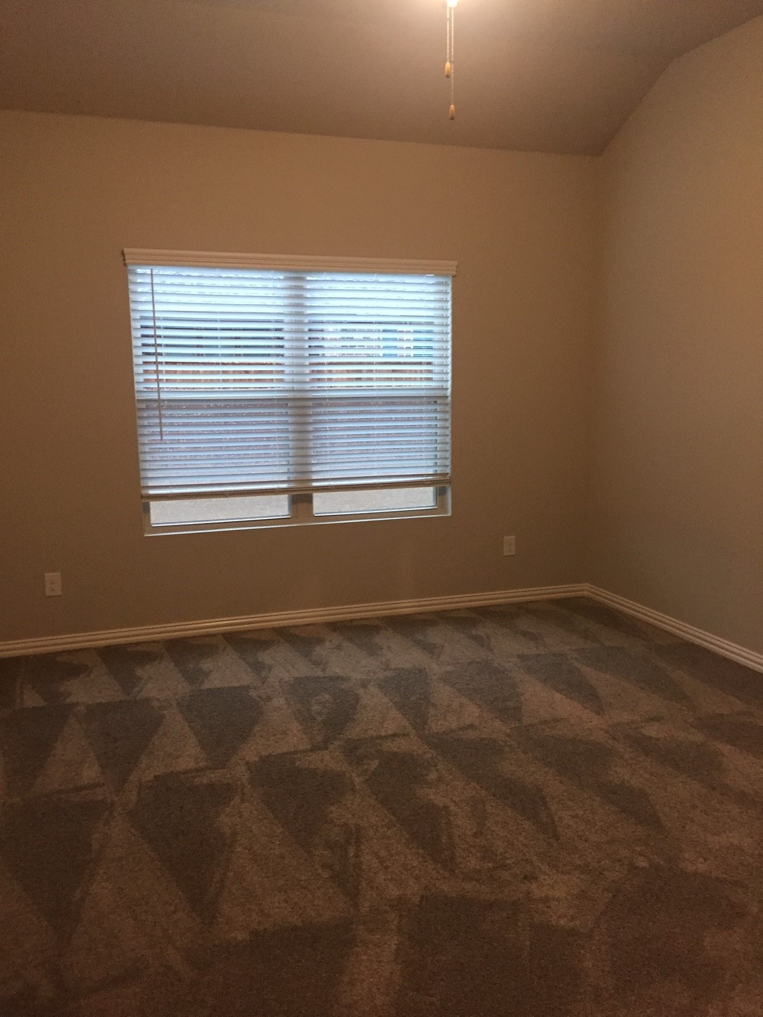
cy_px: 508
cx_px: 382
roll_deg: +1.2
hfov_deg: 48.2
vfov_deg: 61.7
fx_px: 852
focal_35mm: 29
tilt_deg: -7.6
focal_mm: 4.15
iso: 200
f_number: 2.2
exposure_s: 1/30
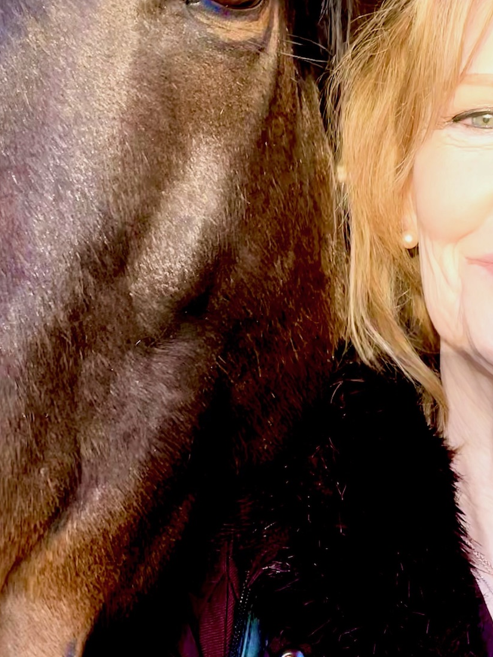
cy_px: 213
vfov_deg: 37.0
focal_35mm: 51
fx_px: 968
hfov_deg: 28.6
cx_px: 271
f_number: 2.2
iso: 25
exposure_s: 1/122
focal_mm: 2.71
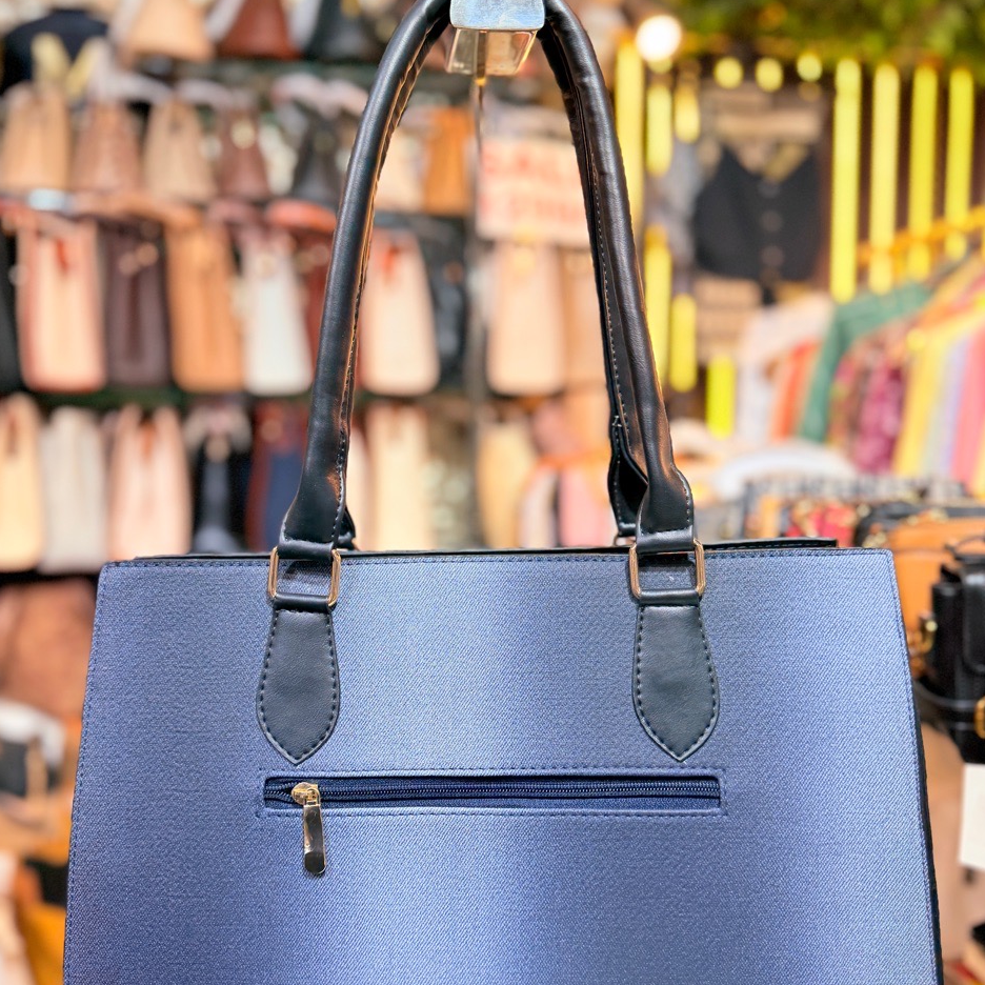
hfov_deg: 55.6
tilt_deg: -6.1
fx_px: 934
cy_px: 542
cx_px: 485
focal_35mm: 29
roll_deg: -0.3
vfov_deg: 55.5
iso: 100
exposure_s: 1/100
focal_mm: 6.76
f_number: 1.78
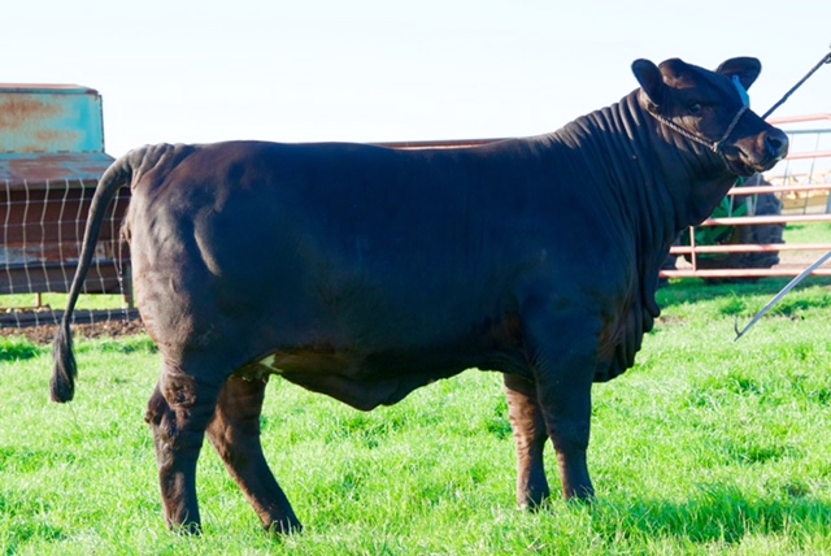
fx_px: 2287
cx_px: 416
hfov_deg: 20.6
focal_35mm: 99
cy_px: 278
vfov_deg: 13.9
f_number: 5.6
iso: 1250
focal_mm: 66
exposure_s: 1/1600
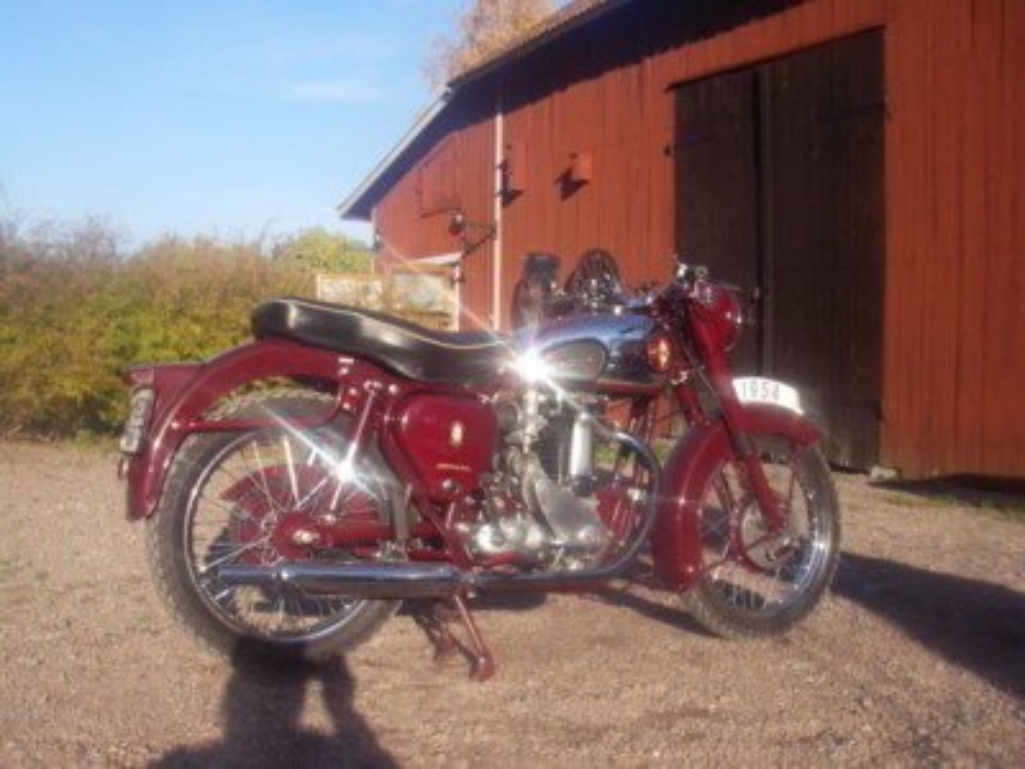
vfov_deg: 37.7
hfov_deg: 49.0
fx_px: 1125
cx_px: 512
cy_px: 384
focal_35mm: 38
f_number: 6.6
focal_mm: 6.3
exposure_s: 1/250
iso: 100
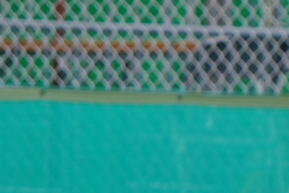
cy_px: 428
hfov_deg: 2.0
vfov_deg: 1.4
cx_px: 744
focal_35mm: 1002
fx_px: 8040
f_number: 5.6
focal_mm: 89
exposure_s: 1/320
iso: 100
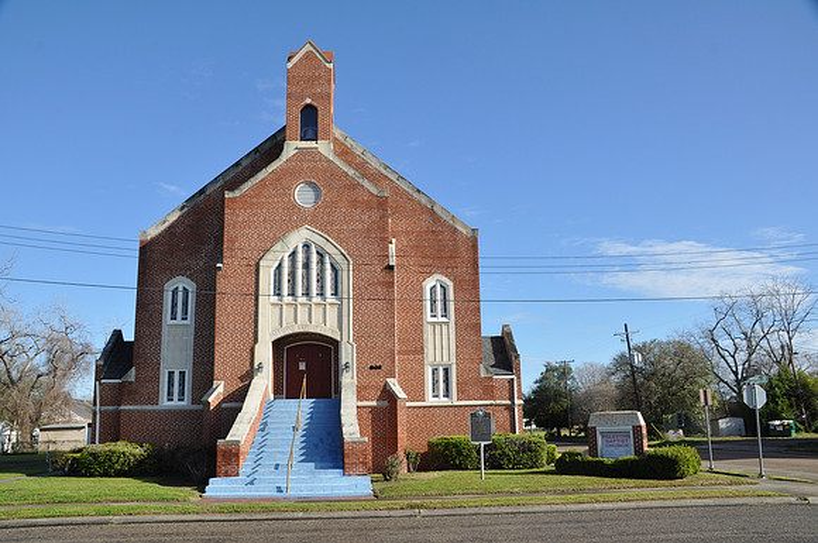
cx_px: 409
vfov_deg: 43.5
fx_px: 681
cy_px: 272
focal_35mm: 30
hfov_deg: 62.0
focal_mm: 20
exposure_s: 1/125
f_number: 11
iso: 200
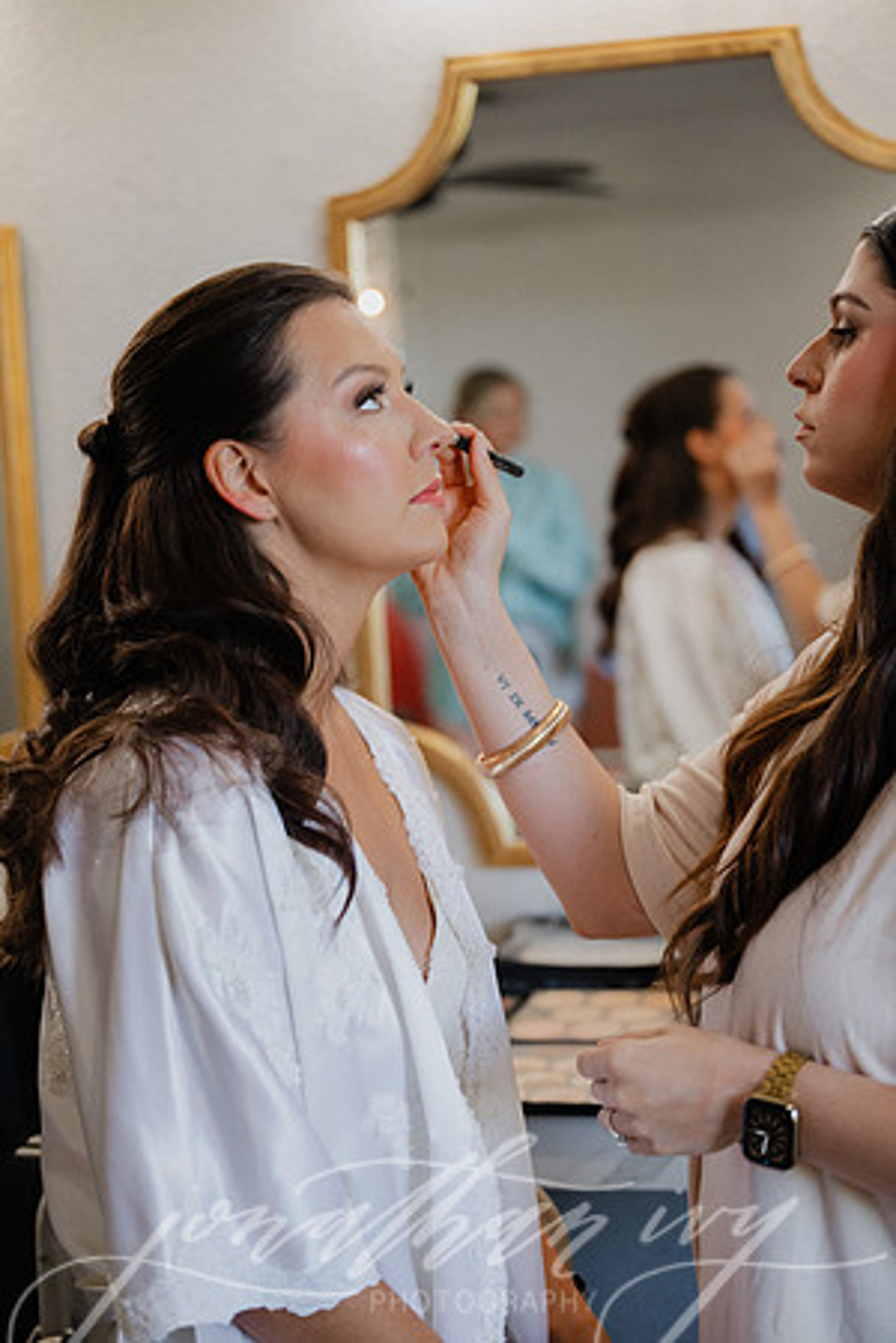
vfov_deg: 33.4
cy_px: 672
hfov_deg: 22.6
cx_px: 448
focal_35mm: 60
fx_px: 2240
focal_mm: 60
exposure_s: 1/200
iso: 800
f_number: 2.8
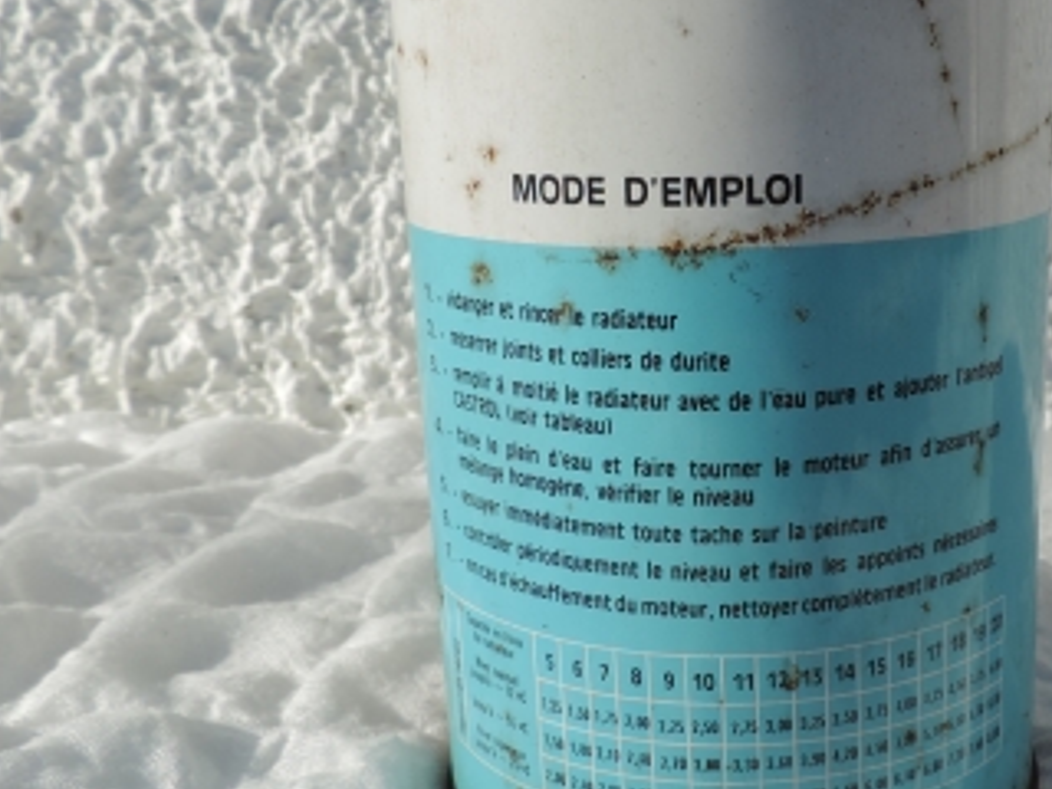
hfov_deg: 41.2
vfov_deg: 32.2
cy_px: 398
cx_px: 753
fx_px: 1368
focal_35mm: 45
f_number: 3.3
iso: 80
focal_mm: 4.3
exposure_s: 1/1250
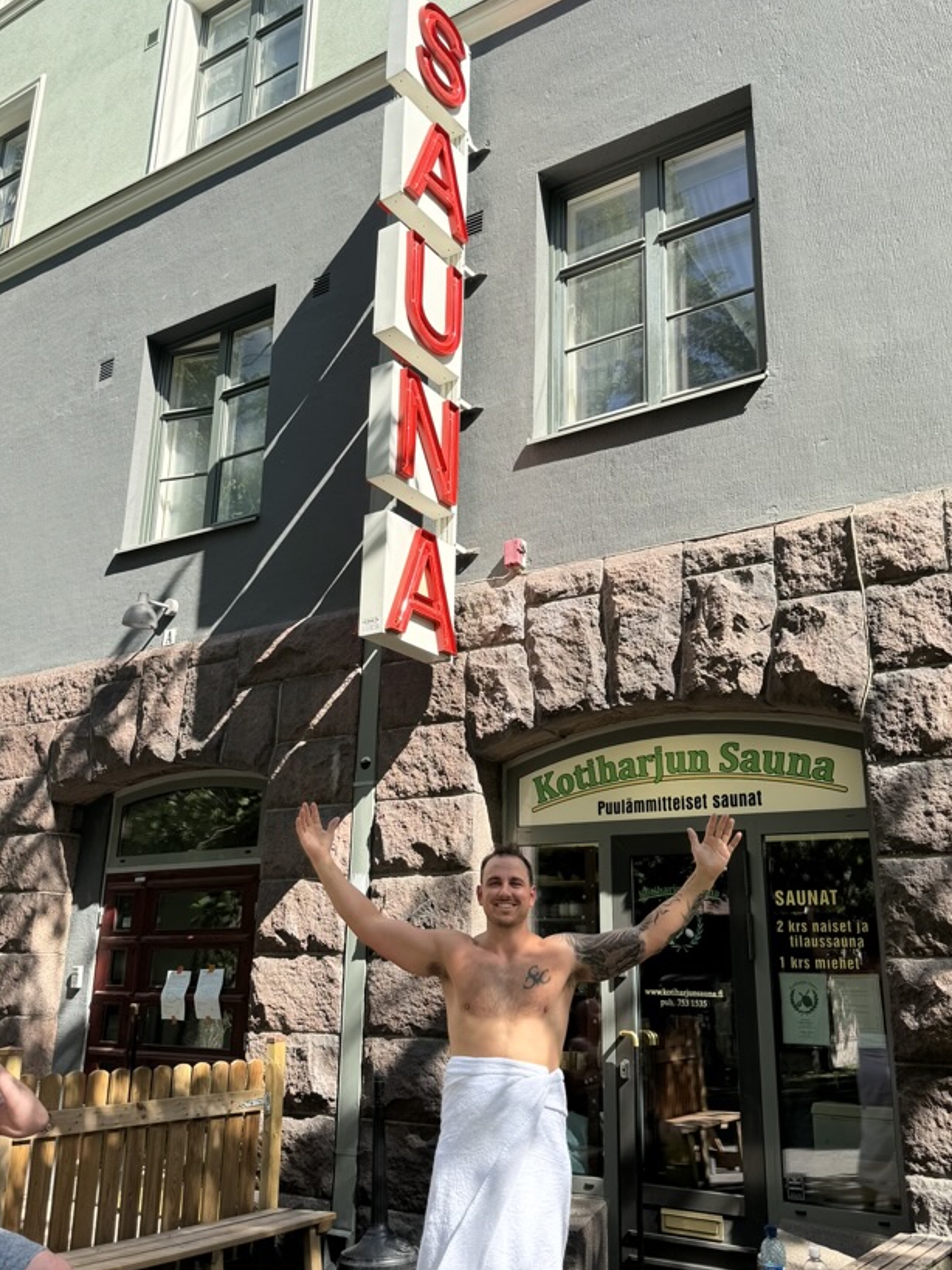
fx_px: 1100
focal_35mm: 30
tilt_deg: +17.7
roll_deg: -1.5
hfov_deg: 46.8
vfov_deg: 60.0
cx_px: 496
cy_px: 617
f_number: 1.78
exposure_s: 1/1285
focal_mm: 6.76
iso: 80
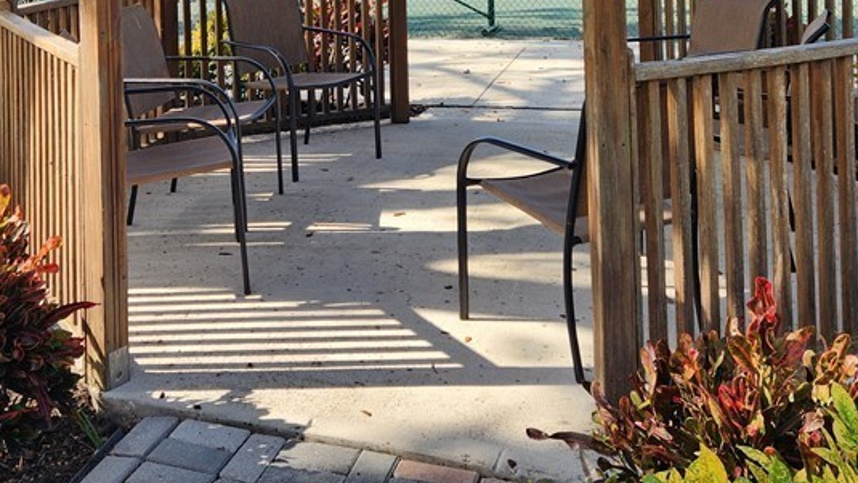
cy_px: -99
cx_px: 353
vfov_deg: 22.9
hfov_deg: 42.7
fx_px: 1092
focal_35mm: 48
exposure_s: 1/790
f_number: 1.8
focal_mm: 5.4
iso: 20
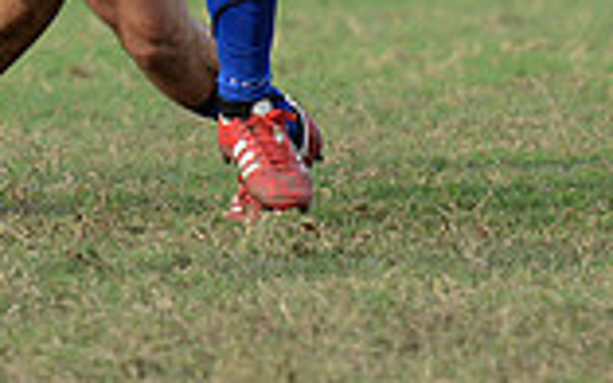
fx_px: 17001
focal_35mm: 1018
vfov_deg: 1.3
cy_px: -322
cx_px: 398
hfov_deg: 2.1
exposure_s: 1/800
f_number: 4
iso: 640
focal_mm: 270
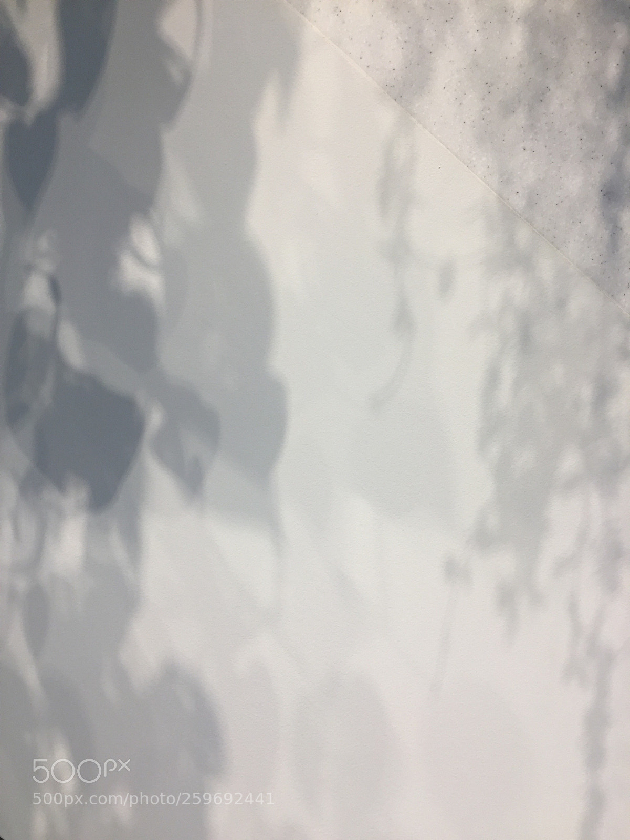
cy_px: 420
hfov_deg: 48.2
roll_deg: -0.4
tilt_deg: -4.3
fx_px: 704
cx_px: 315
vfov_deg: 61.7
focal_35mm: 29
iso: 50
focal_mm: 4.15
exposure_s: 1/120
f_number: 2.2
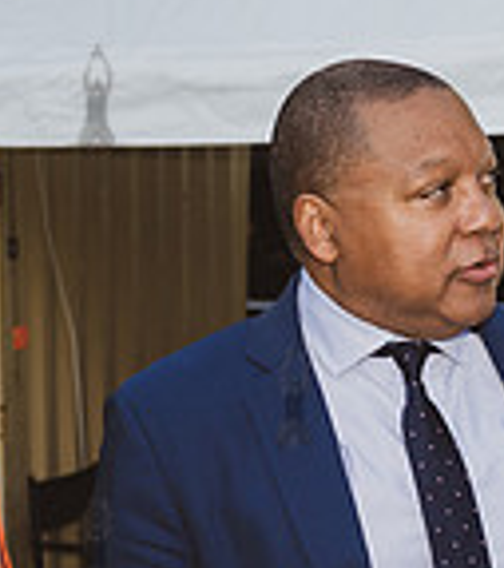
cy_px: 607
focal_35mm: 172
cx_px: 607
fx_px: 3017
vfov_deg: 10.6
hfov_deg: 9.4
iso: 100
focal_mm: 38
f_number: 4.5
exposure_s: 1/200
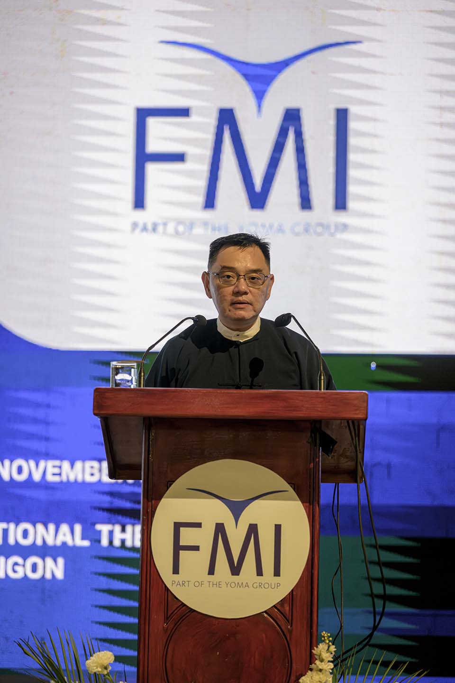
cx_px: 228
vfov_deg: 13.7
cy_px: 342
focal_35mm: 150
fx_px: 2844
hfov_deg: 9.1
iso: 3600
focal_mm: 150
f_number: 2.8
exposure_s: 1/200
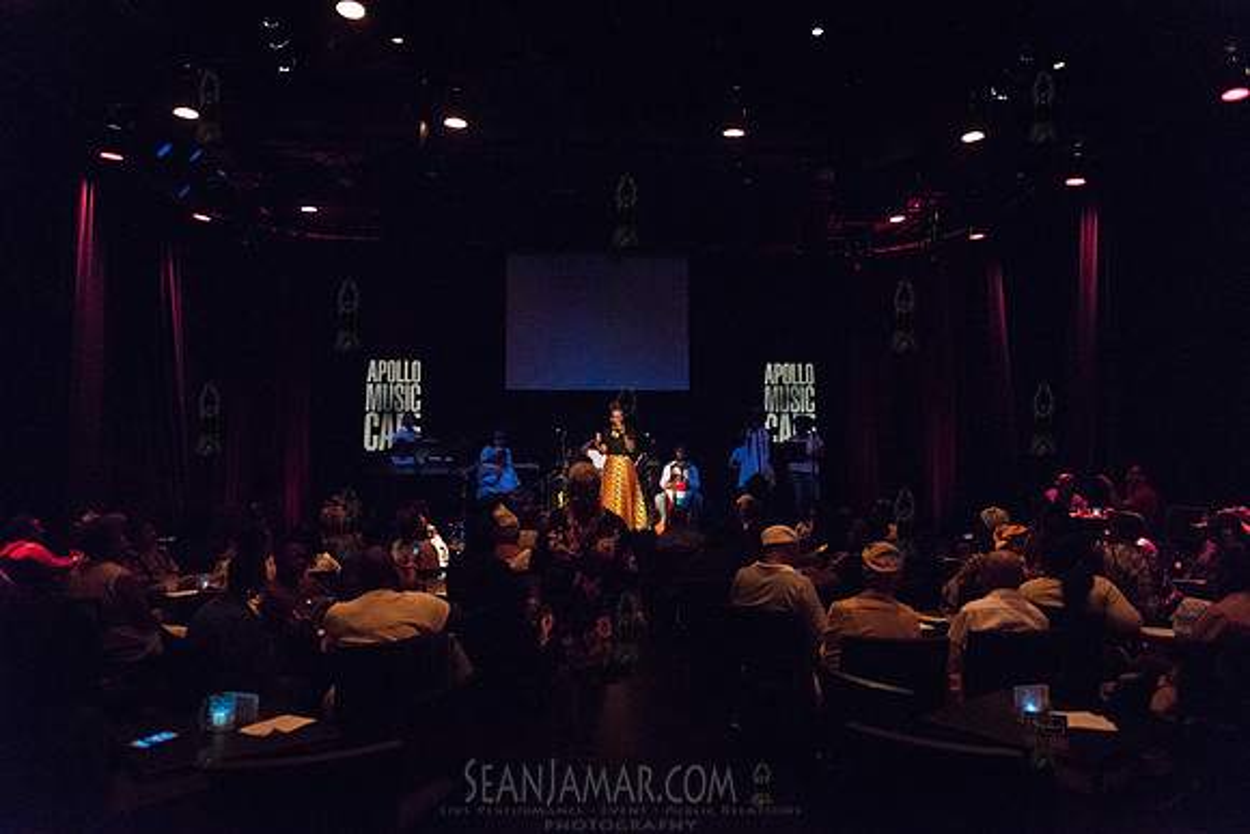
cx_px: 625
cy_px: 417
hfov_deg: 73.7
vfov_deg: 53.2
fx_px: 833
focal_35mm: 24
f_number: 2.8
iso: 4000
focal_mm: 24
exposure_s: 1/250
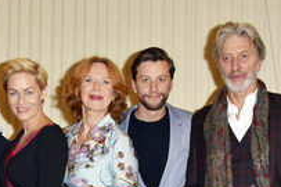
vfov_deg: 16.7
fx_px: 624
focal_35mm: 80
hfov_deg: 25.3
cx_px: 117
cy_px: 190
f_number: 5.6
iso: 1000
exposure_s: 1/100
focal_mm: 36
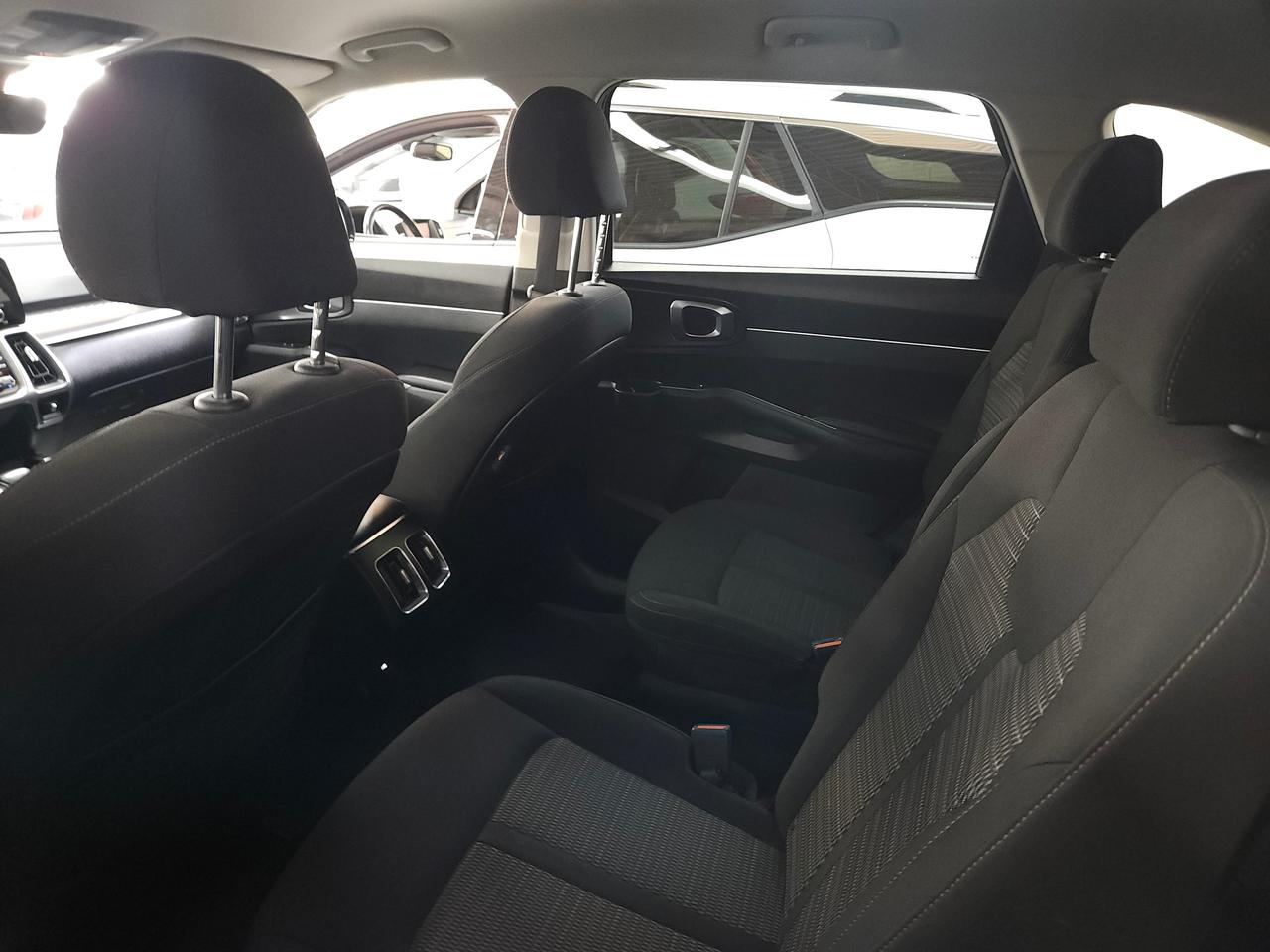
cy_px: 476
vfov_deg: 58.9
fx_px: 844
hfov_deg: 73.9
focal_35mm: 23
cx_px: 635
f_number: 1.8
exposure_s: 1/10
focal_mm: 5.4
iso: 640
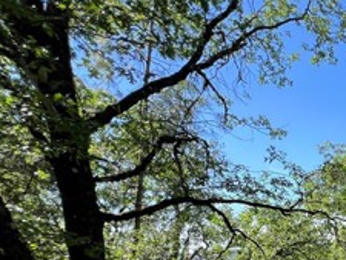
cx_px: 446
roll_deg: -0.6
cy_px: 311
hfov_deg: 35.2
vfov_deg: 32.2
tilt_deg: -8.7
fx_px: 370
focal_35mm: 37
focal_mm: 1.57
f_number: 1.8
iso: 32
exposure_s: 1/475
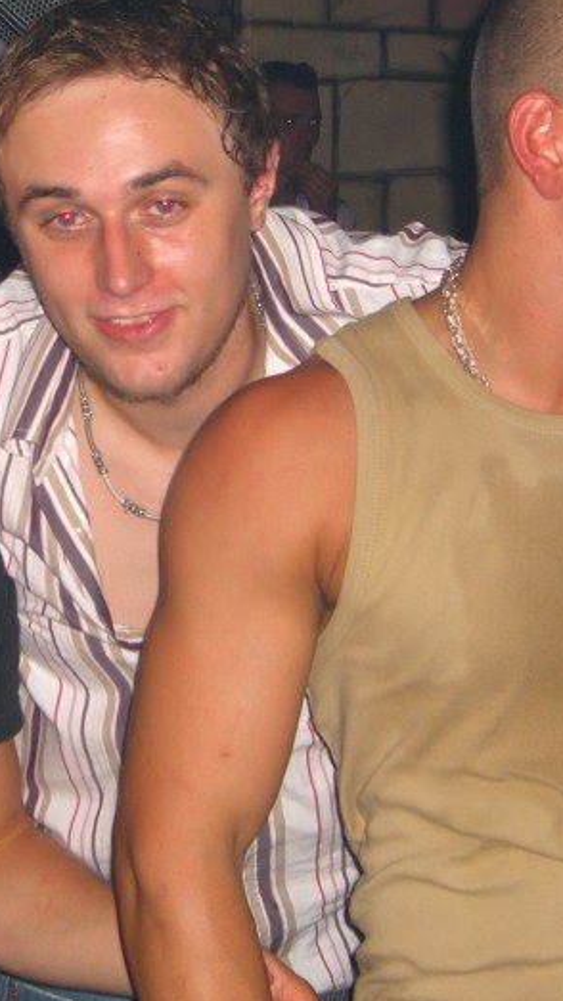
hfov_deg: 12.7
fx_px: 2522
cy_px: 433
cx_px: 142
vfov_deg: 22.4
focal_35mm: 95
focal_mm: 11.8
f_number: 3.6
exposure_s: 1/60
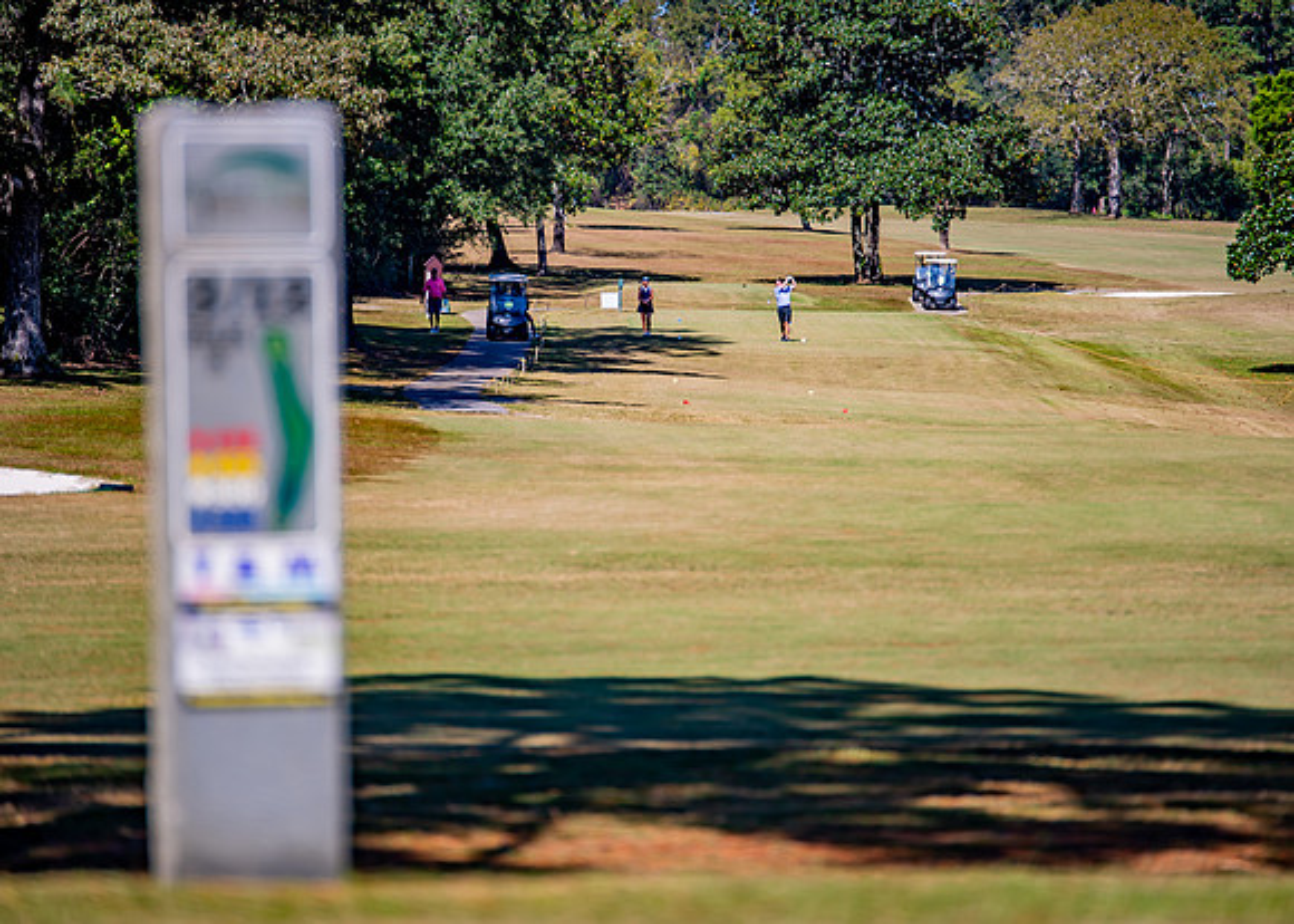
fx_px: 8719
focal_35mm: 237
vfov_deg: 6.1
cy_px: 427
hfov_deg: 8.5
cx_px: 642
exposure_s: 1/1250
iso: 100
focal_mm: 200
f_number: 2.8
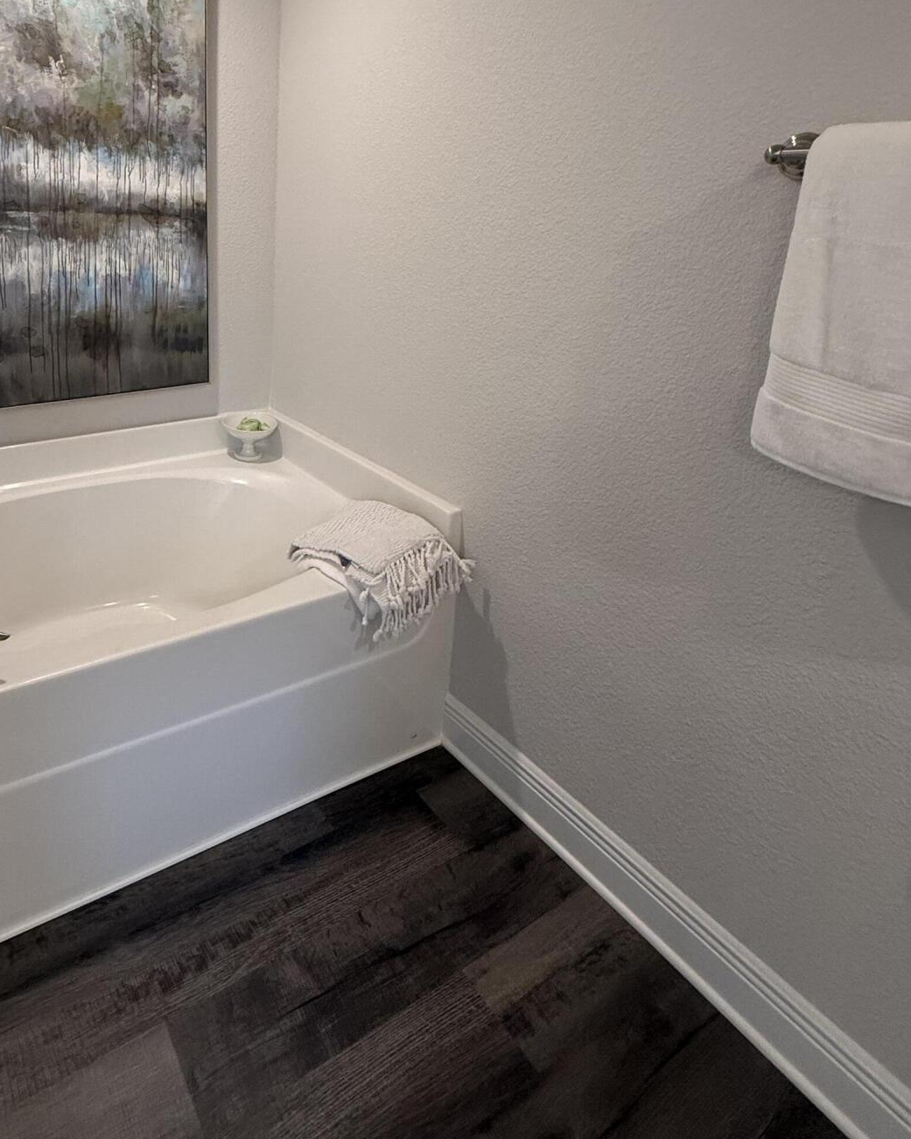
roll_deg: -1.2
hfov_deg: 63.2
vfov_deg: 74.3
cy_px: 346
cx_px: 275
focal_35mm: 21
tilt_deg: -9.9
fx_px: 708
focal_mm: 2.22
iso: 250
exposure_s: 1/120
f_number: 2.2
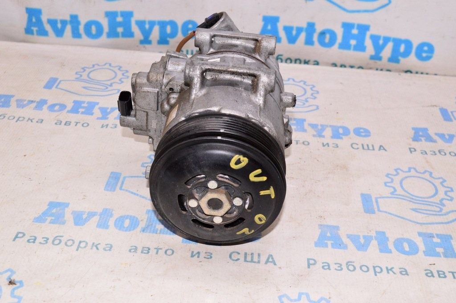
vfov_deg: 28.9
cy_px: 152
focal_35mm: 46
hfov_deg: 42.4
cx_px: 228
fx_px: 589
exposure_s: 1/125
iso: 1600
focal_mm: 31
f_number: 8
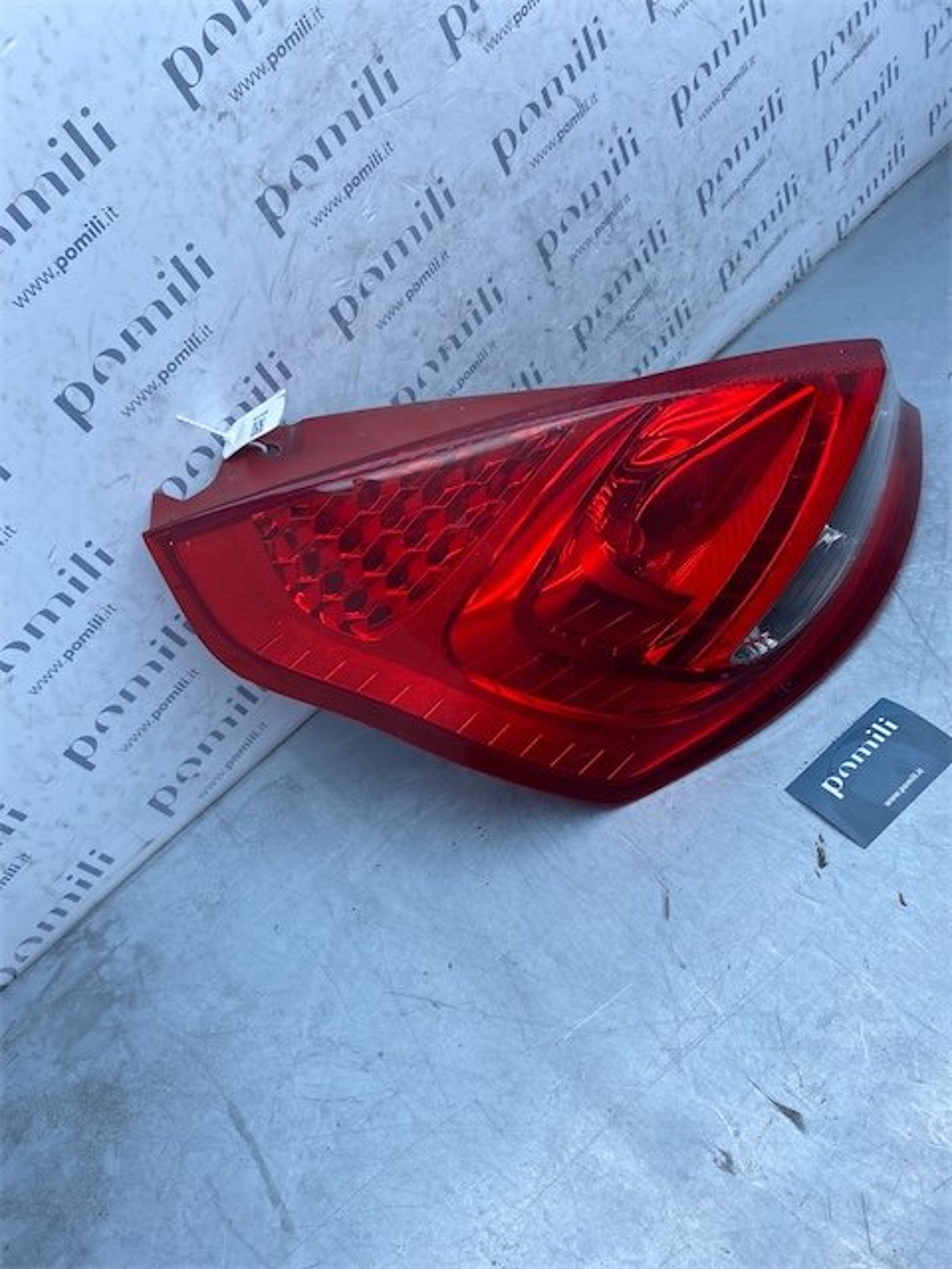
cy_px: 634
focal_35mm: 26
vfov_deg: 67.3
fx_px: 953
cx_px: 476
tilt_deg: -46.2
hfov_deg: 53.1
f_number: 1.8
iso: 32
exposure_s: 1/852
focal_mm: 4.25
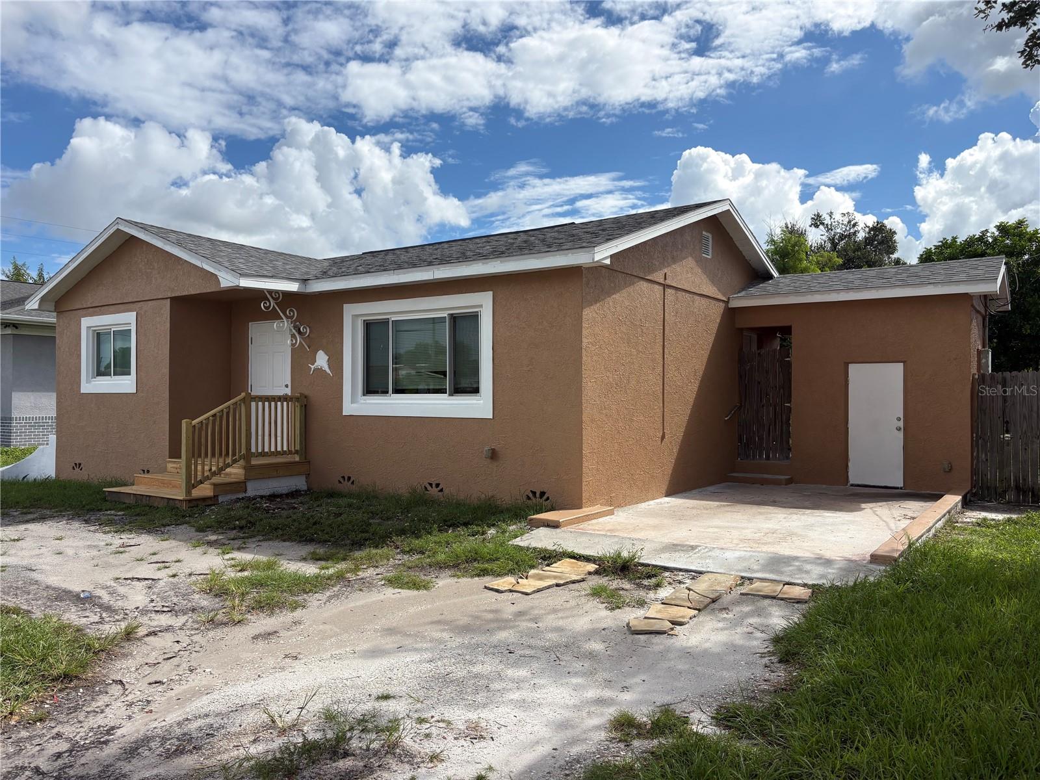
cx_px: 520
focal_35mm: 26
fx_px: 781
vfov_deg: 53.1
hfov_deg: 67.3
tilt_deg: +1.0
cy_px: 390
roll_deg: -0.4
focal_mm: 5.96
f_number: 1.6
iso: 50
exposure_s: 1/5348
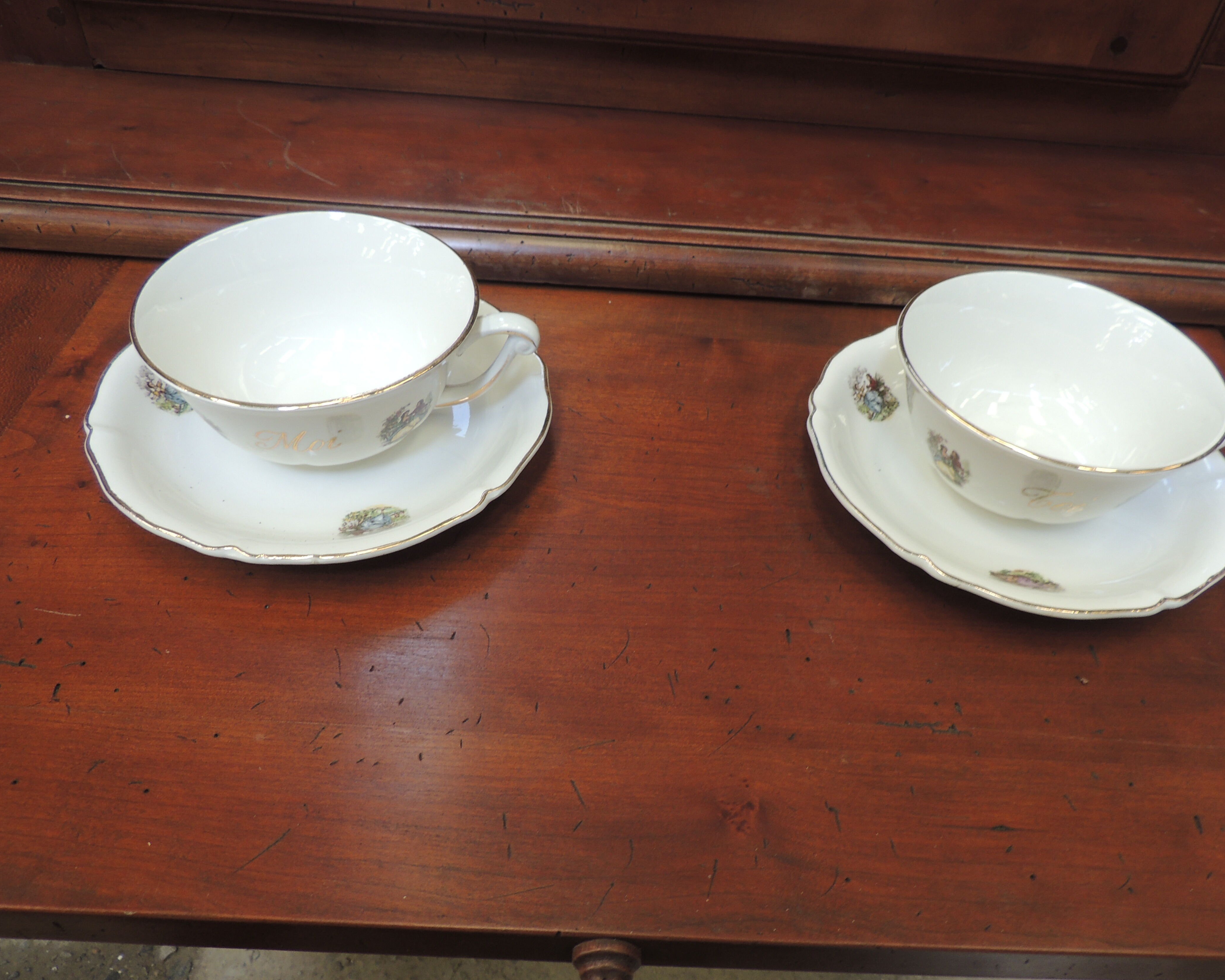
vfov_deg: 54.9
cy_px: 501
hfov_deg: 66.0
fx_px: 943
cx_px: 635
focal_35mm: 26
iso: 110
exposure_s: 1/15
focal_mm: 4.3
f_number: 3
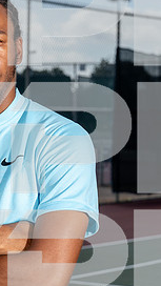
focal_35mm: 143
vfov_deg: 15.0
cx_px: -9
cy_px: 138
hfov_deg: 8.4
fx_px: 1085
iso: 250
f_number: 6.3
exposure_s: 1/1250
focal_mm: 64
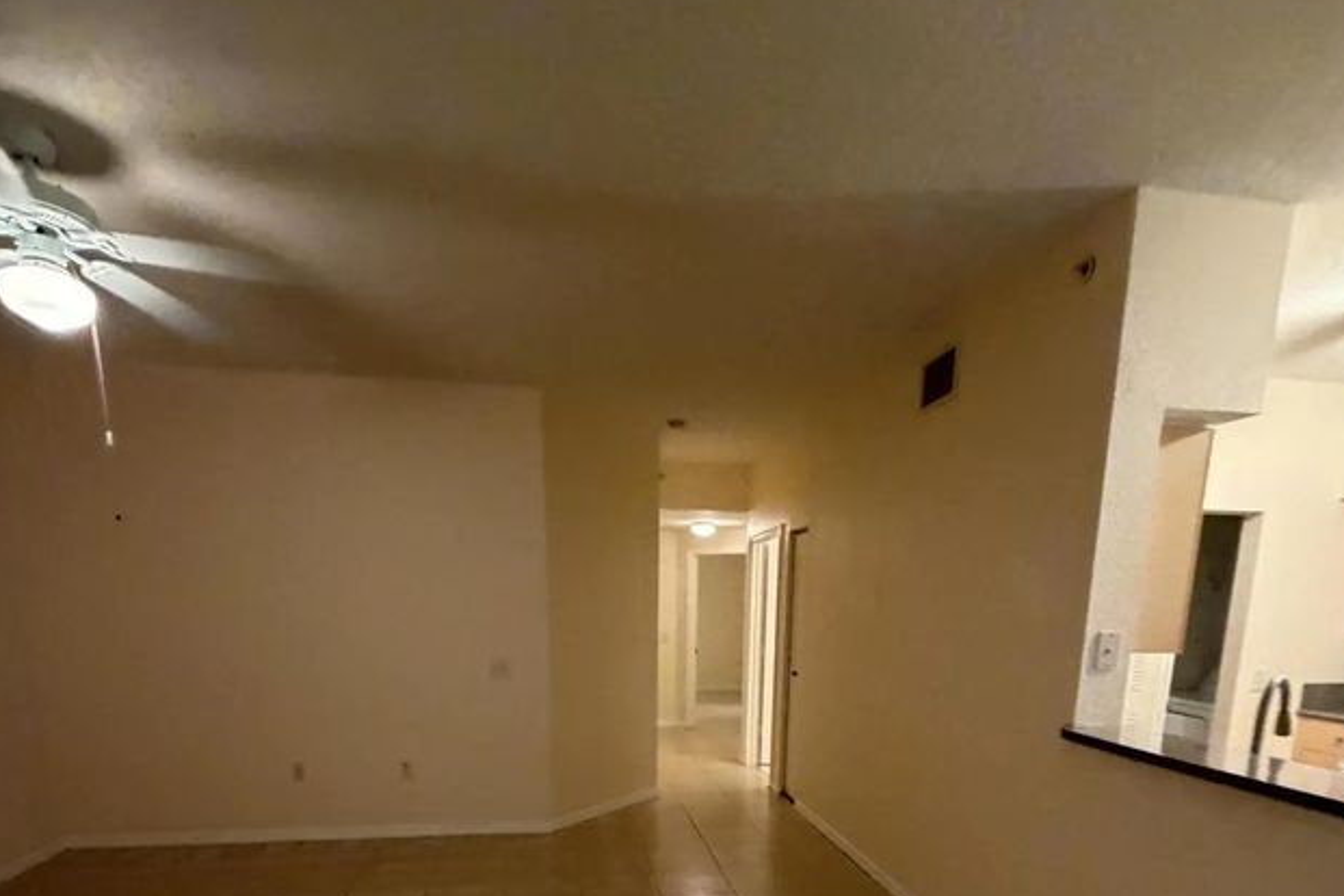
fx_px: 747
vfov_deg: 56.0
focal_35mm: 20
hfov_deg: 84.0
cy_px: 756
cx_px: 684
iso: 640
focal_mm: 2.22
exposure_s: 1/60
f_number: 2.2
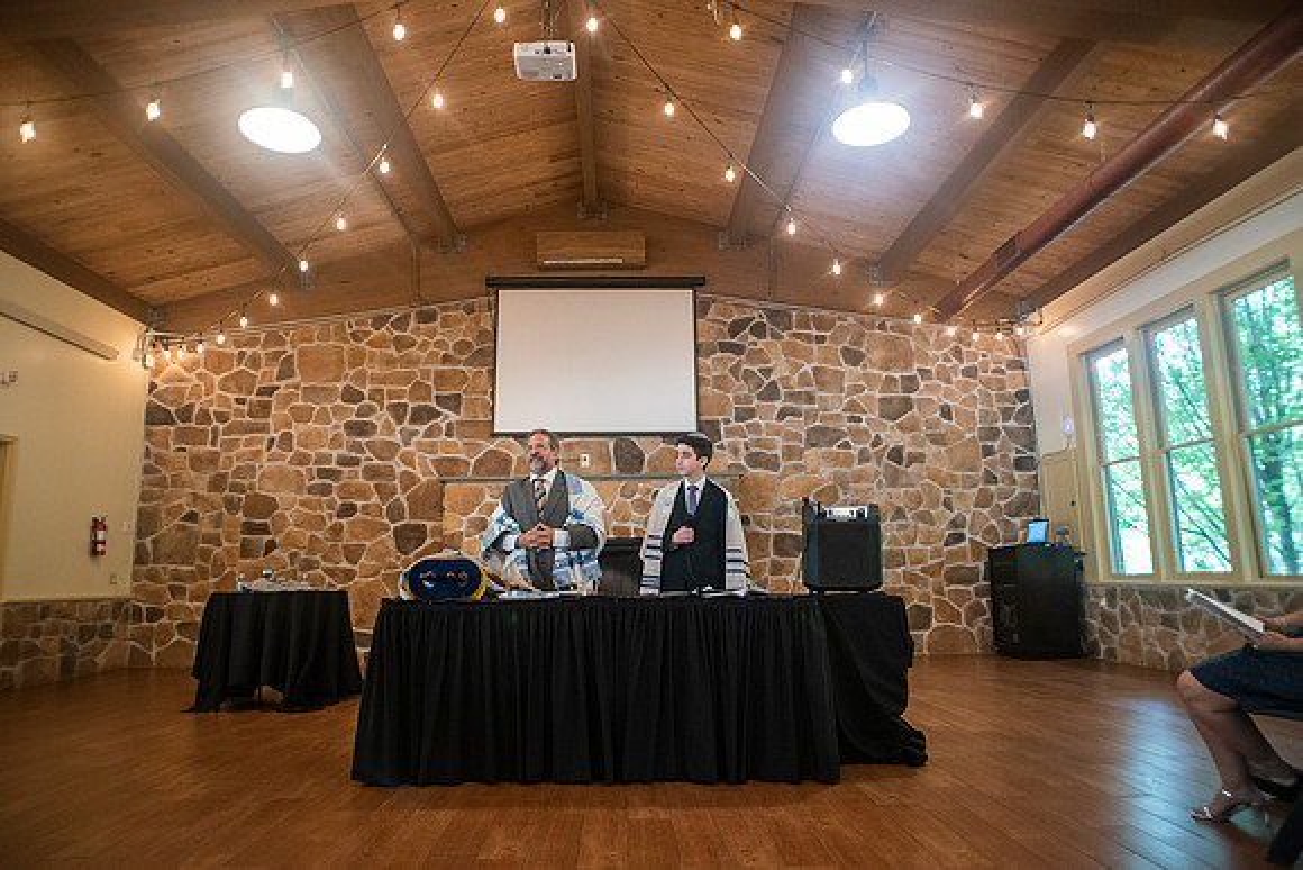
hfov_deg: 81.7
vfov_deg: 60.0
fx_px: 753
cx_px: 630
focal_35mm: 21
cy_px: 449
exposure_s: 1/60
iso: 3200
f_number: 2.8
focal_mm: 20
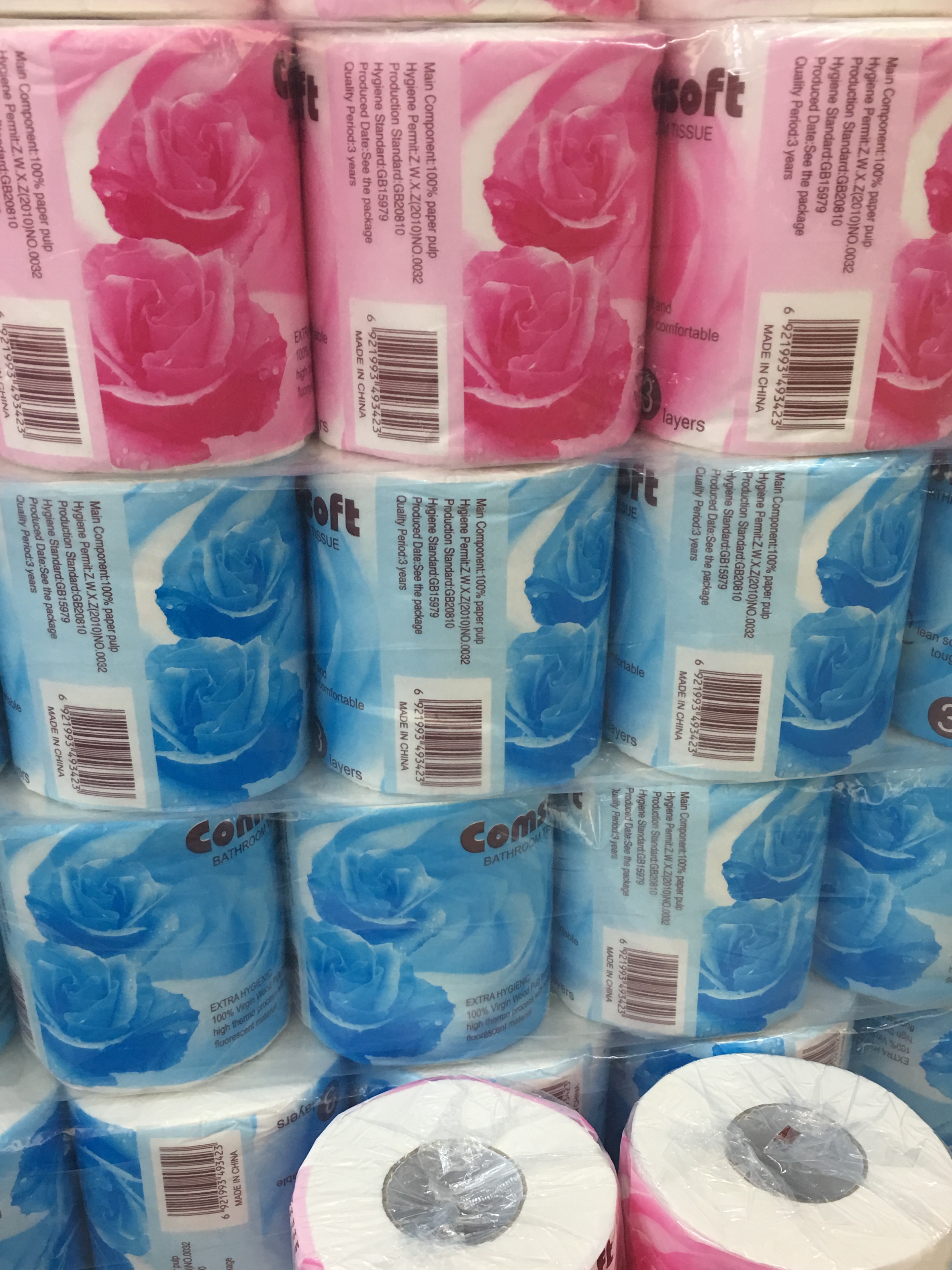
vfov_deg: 49.8
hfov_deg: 38.6
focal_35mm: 37
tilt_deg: -26.6
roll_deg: +0.0
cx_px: 438
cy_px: 771
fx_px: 1357
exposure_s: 1/17
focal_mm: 4.15
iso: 40
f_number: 2.2
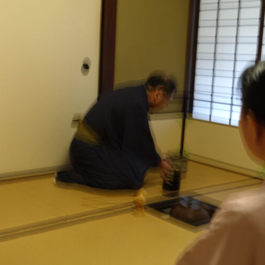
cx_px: 99
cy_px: 131
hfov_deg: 30.4
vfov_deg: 30.6
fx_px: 485
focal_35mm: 56
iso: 100
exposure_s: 1/3
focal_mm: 15.74
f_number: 2.8
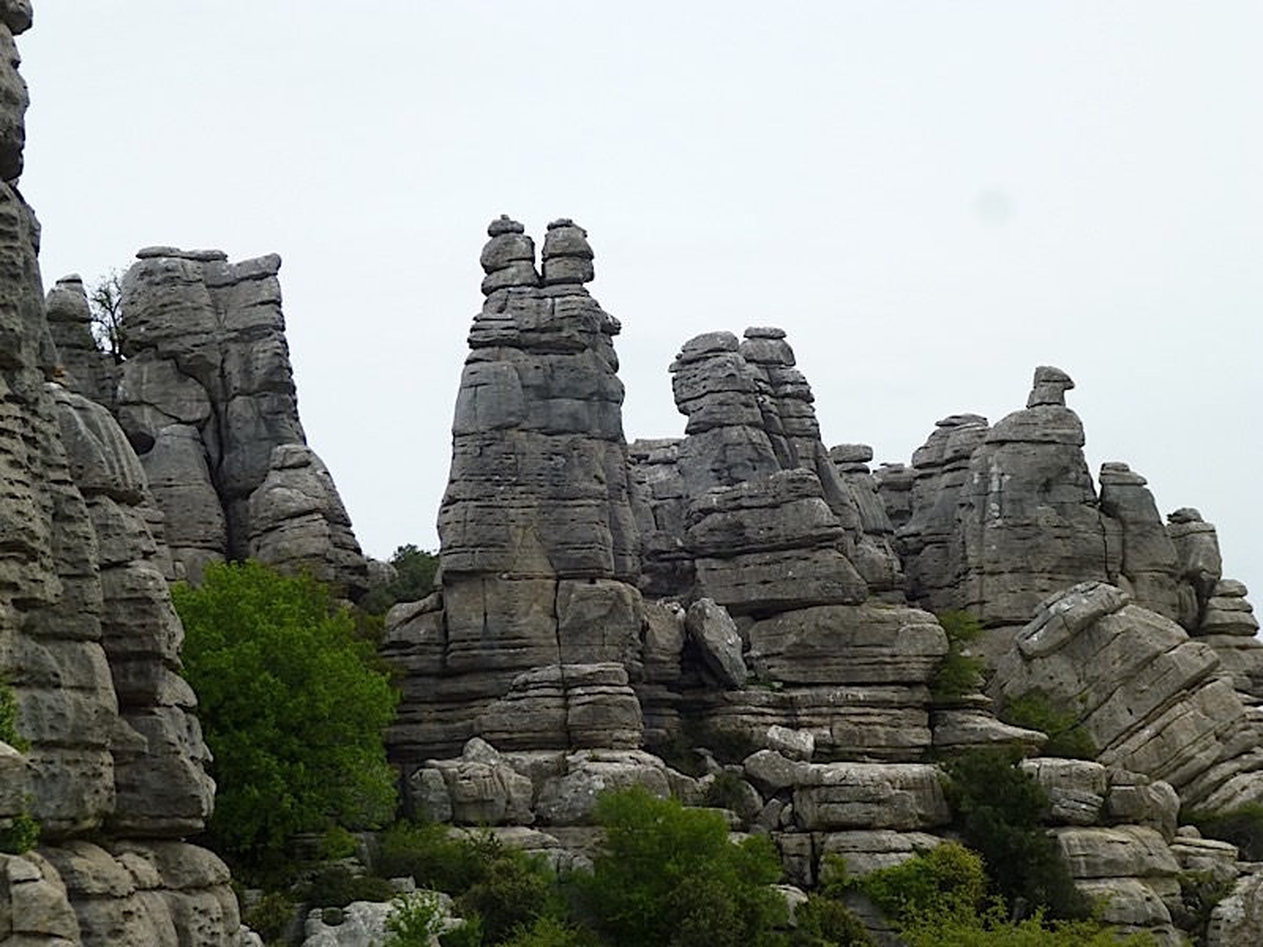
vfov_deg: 21.3
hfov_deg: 28.2
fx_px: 2518
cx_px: 632
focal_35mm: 69
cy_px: 474
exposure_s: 1/640
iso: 100
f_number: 4.6
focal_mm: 12.3
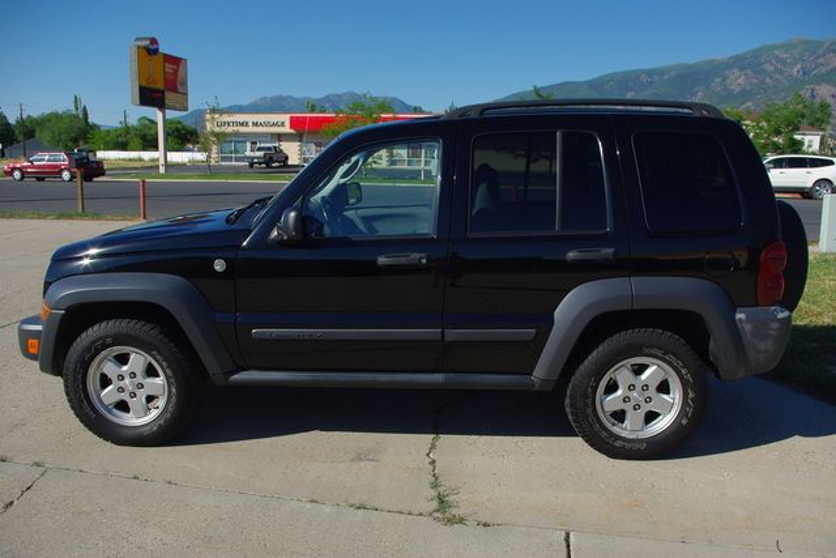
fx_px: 697
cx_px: 418
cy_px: 279
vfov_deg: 43.6
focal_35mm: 30
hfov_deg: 61.9
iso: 100
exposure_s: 1/350
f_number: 8
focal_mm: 20
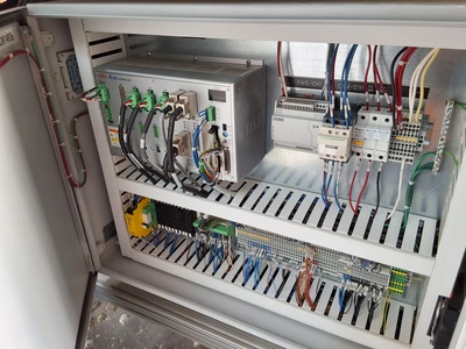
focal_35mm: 28
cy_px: 174
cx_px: 233
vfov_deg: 49.7
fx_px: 377
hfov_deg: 63.4
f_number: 1.9
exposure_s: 1/40
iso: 125
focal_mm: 2.91
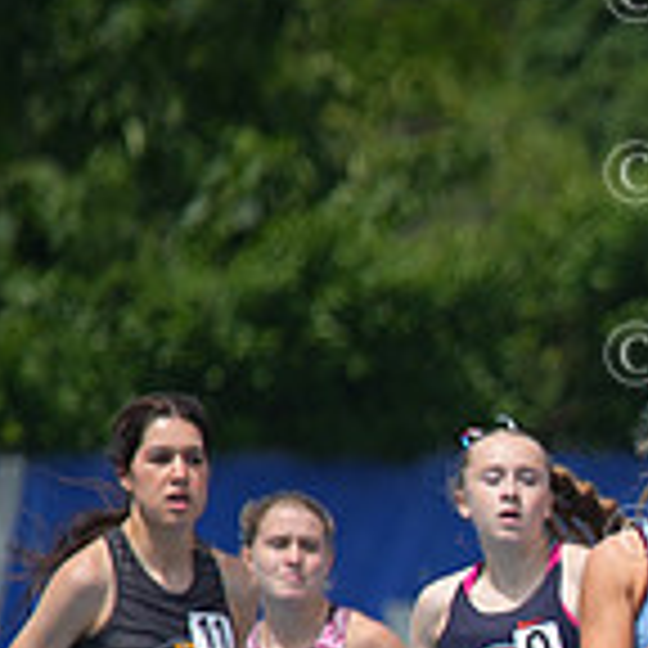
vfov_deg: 1.4
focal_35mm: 1234
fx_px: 26135
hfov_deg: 1.4
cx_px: 1256
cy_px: 808
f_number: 6.3
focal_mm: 360
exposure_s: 1/1600
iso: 320
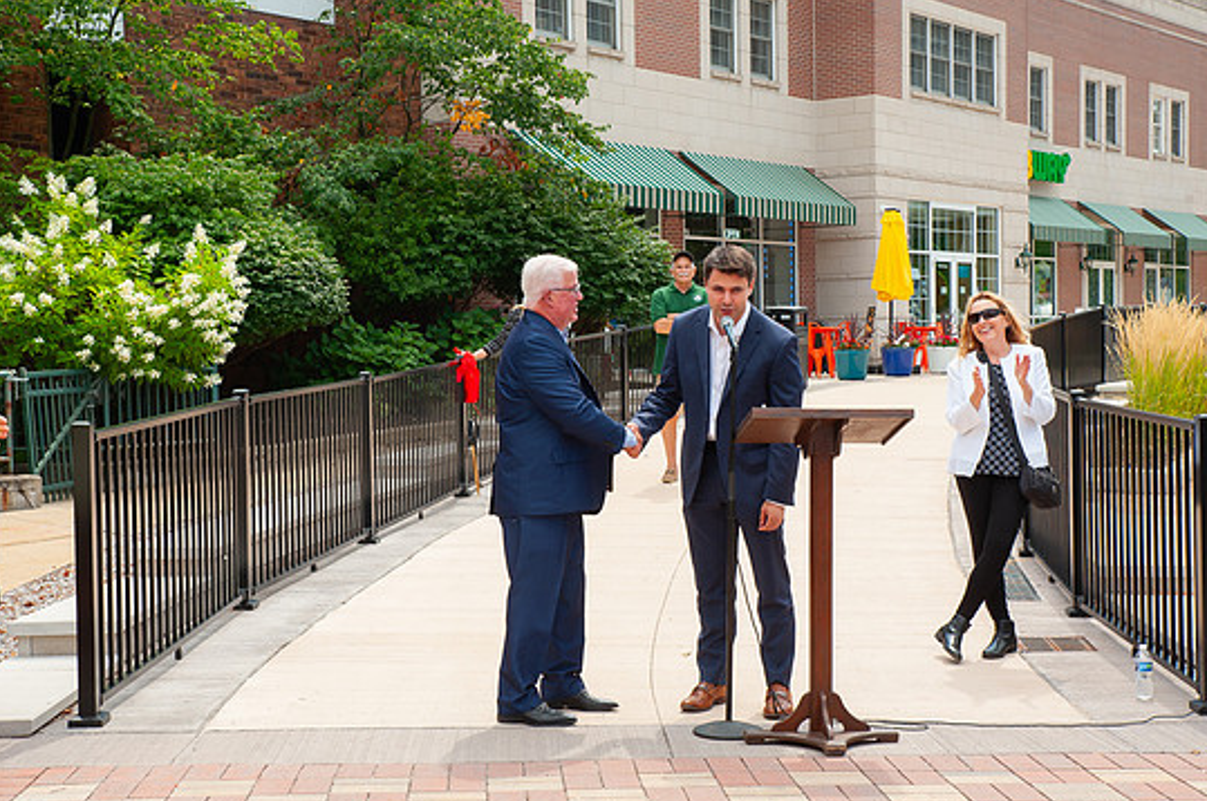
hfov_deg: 35.7
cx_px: 589
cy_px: 405
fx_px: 1875
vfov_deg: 24.1
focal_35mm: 56
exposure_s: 1/200
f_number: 14
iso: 400
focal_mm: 52
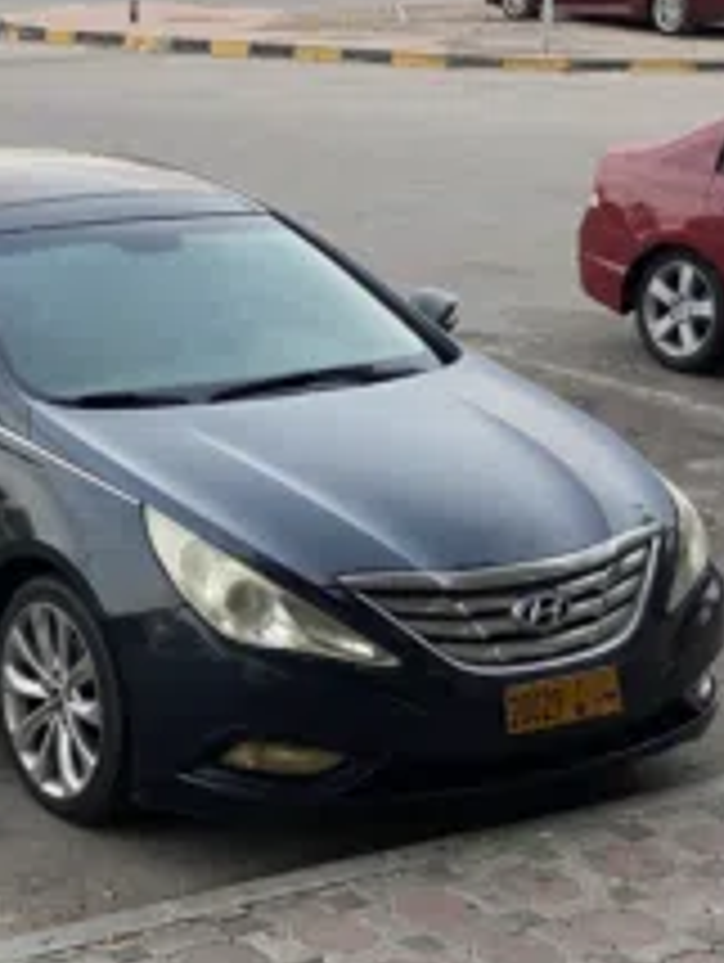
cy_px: 230
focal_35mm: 97
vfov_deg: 20.0
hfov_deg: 15.1
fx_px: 2700
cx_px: 94
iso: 64
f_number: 2
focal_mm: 6
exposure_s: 1/121
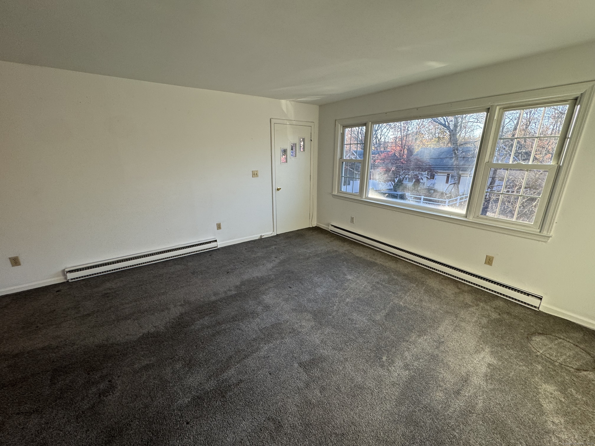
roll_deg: -1.4
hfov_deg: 102.1
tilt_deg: -18.5
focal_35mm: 14
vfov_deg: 85.7
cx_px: 298
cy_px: 223
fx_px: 241
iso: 100
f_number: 2.2
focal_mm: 2.22
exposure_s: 1/120
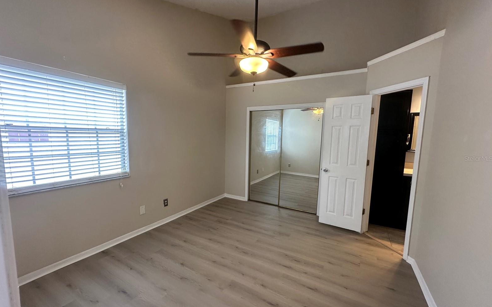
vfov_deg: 74.8
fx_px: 201
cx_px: 245
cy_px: 158
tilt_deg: -6.1
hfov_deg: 101.5
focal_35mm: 15
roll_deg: -1.7
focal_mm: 2.22
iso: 160
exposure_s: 1/60
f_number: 2.2
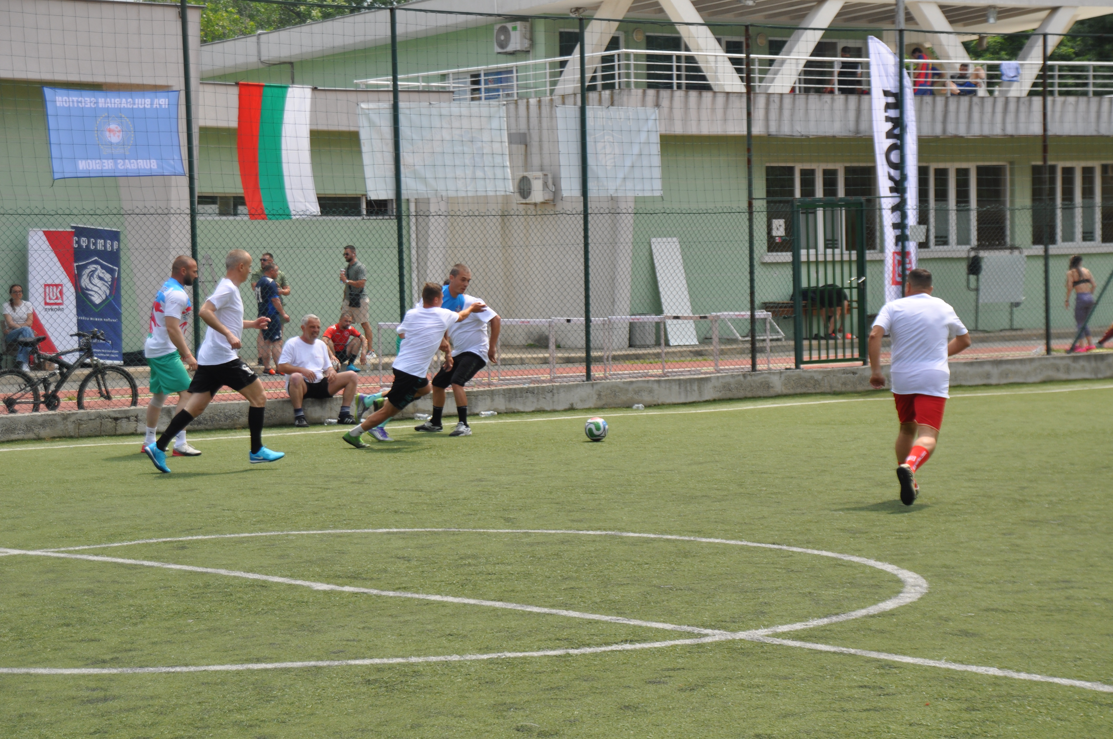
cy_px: 370
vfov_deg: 14.7
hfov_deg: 21.9
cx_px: 556
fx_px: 2872
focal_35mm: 93
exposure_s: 1/640
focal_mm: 62
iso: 200
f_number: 6.3
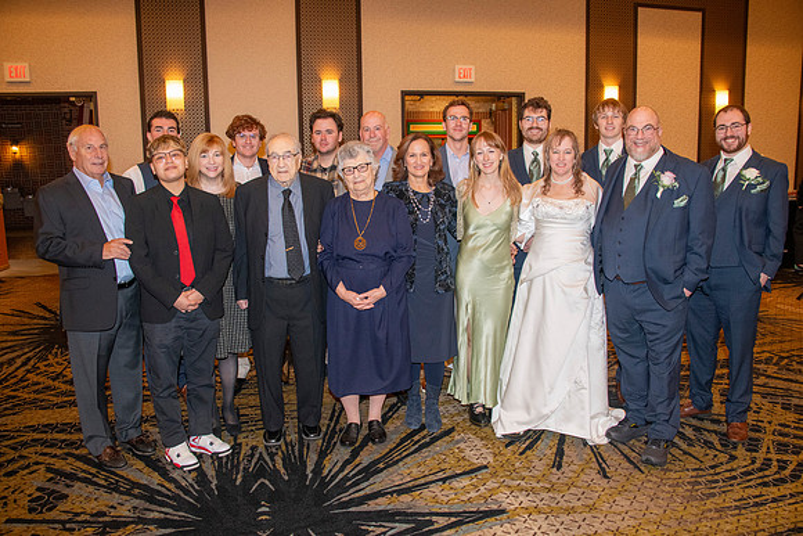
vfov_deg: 46.4
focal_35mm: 28
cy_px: 268
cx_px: 402
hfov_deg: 65.5
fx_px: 625
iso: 2000
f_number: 5.6
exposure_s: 1/60
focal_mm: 28
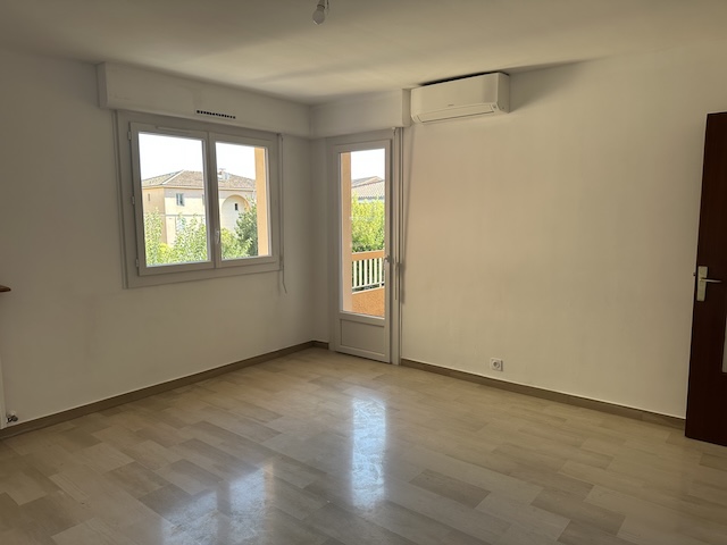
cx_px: 364
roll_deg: +0.5
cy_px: 272
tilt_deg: -7.1
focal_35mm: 24
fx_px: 504
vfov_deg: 56.8
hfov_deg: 71.6
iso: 80
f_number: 1.78
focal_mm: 6.86
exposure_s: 1/212
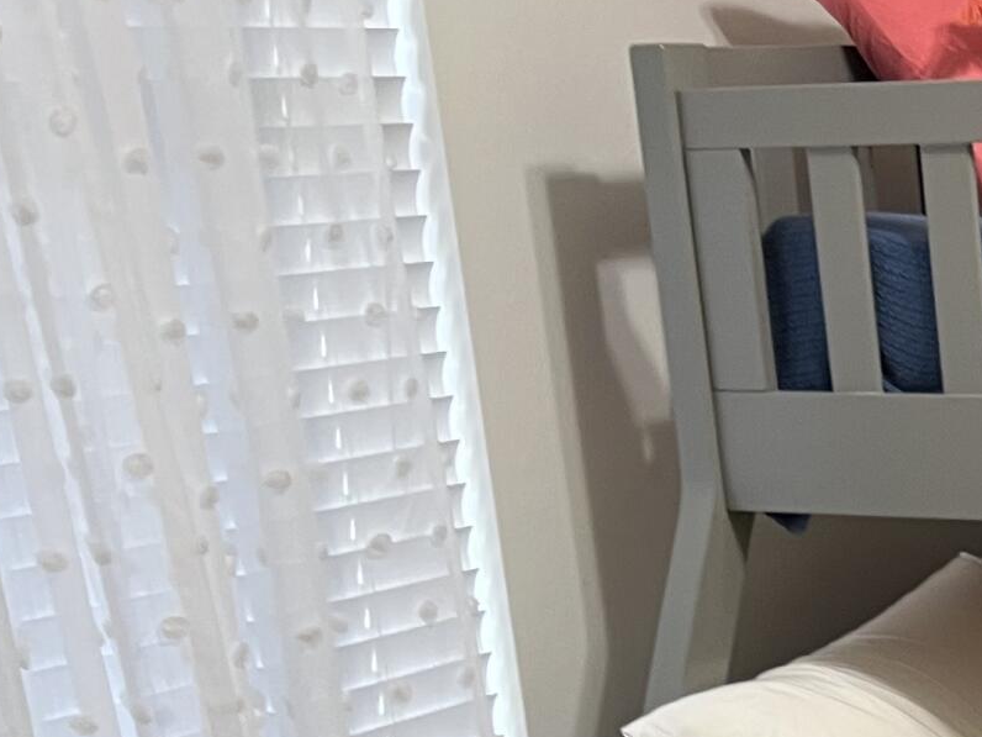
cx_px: 1577
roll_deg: +2.3
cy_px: 939
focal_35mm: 98
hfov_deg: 17.5
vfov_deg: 14.5
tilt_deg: -16.9
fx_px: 2780
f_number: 1.5
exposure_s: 1/60
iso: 100
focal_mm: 5.7
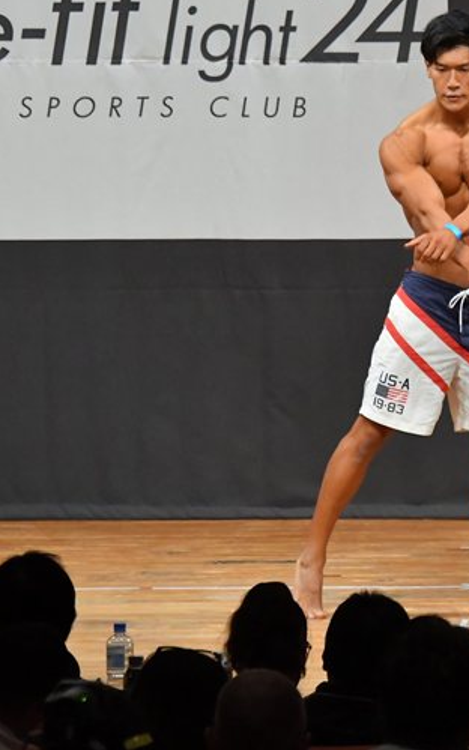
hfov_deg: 3.5
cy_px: 370
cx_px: 437
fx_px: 7769
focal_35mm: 380
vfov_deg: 5.5
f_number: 5.6
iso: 7200
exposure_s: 1/400
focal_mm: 160
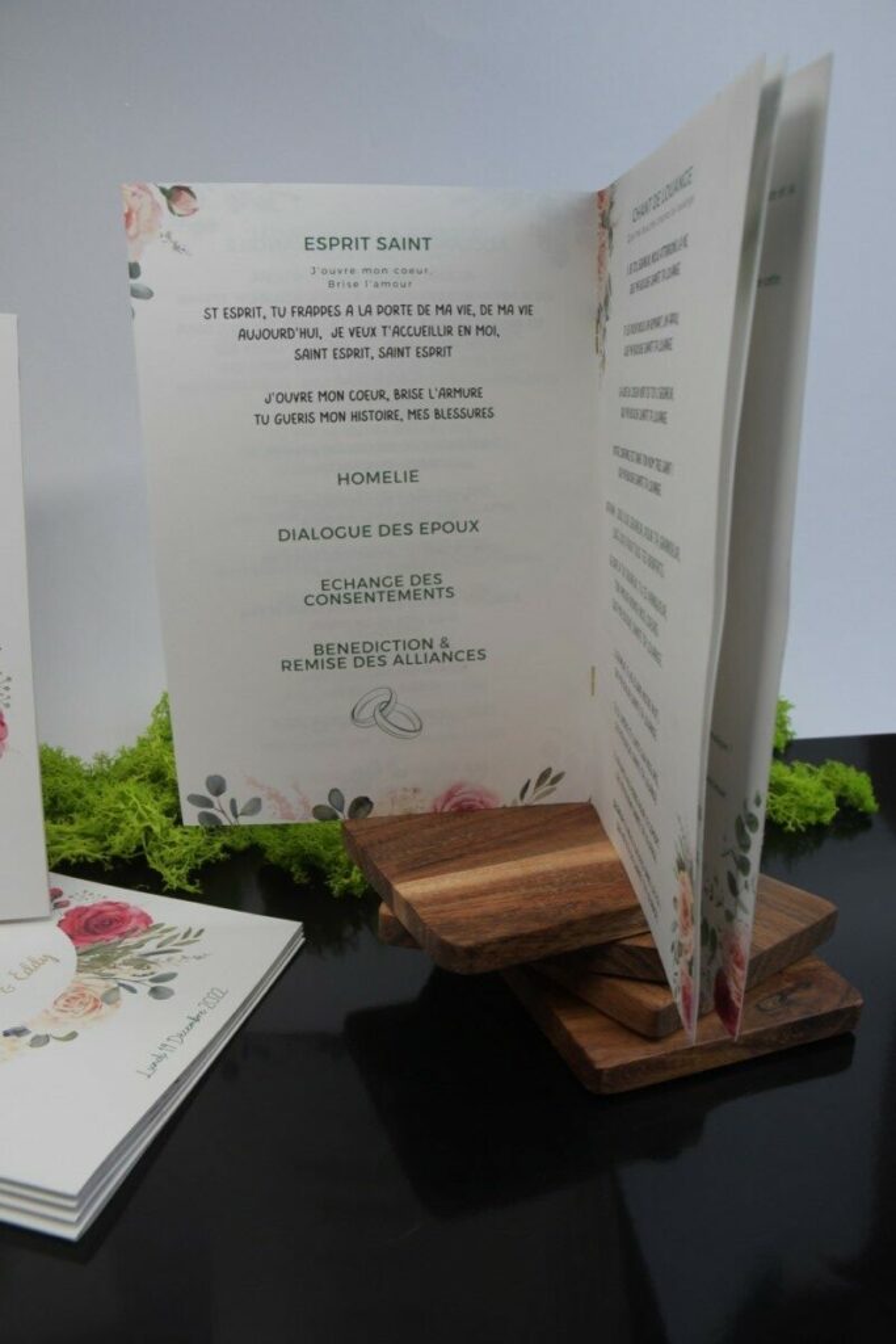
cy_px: 672
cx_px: 448
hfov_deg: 47.9
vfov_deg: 67.4
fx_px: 1008
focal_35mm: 27
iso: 800
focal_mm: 18
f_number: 9
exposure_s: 1/125
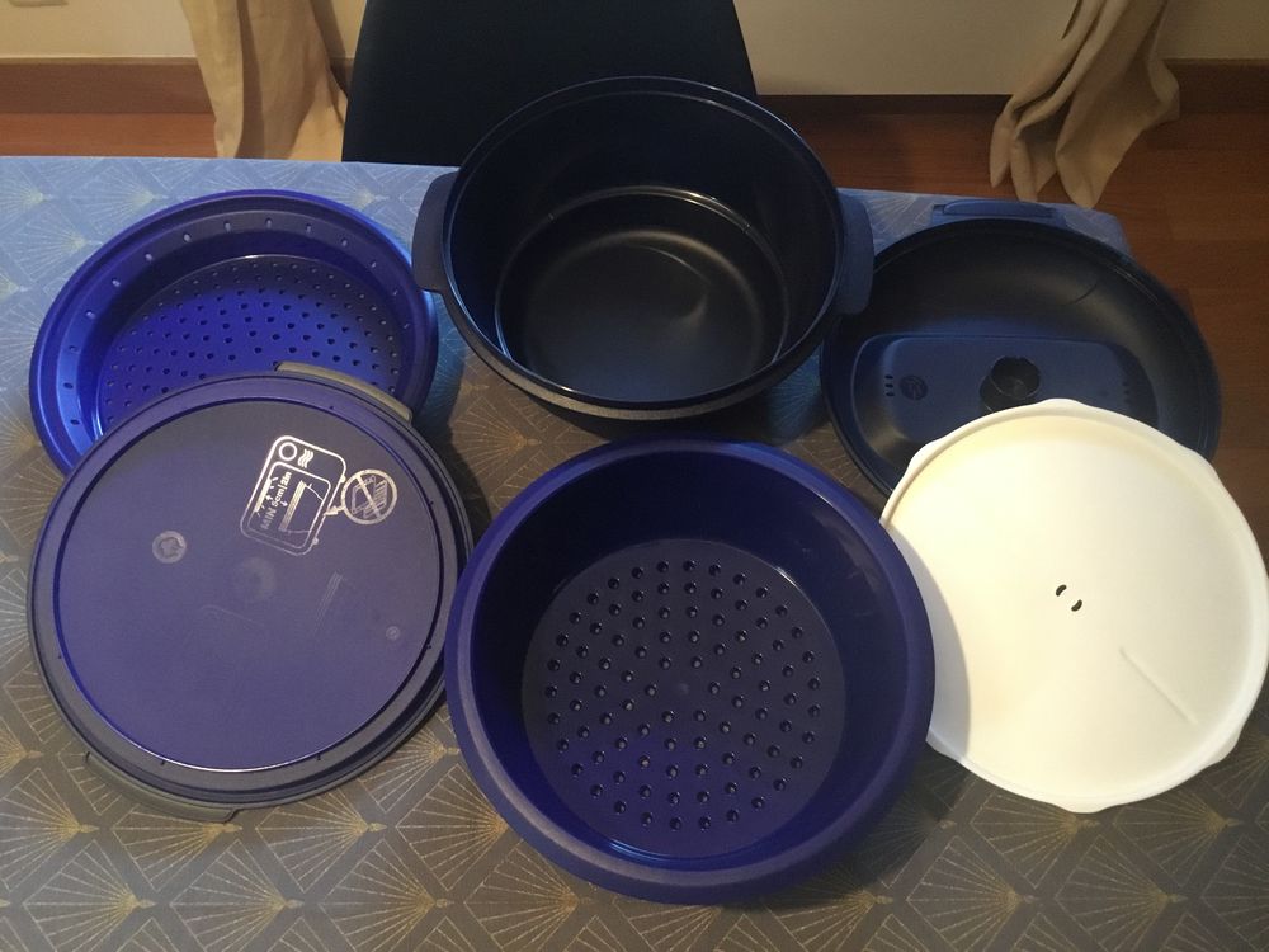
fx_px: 1136
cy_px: 476
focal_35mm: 31
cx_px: 634
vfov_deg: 45.4
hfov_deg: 58.4
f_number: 2.4
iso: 320
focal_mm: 3.3
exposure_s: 1/17
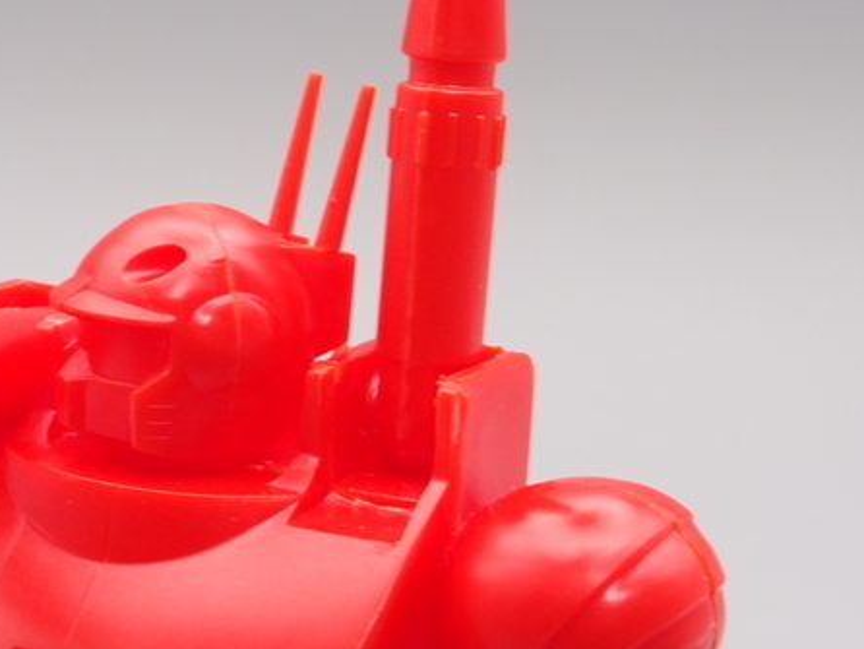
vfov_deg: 10.8
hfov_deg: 14.2
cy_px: 300
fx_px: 3446
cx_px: 203
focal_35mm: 138
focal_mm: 16.63
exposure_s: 1/4
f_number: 8
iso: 100
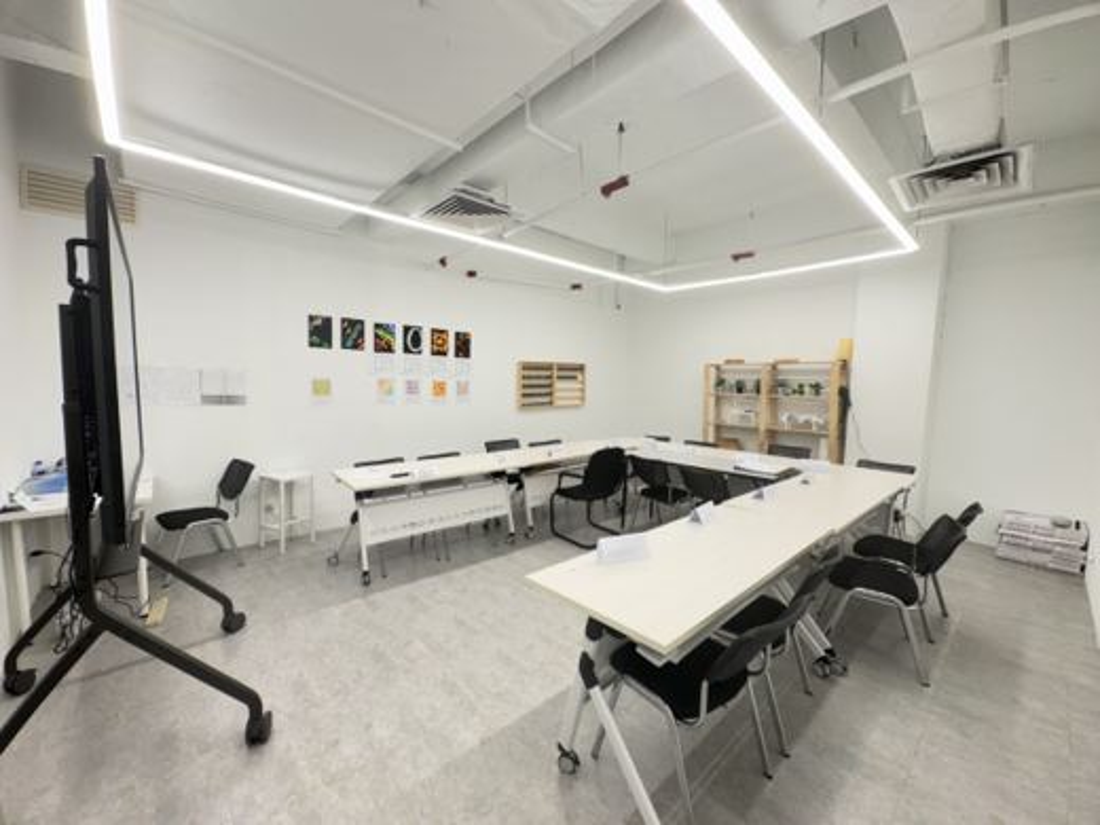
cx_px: 550
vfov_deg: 85.7
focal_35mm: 14
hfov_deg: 102.1
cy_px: 412
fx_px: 445
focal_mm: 2.22
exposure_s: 1/100
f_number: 2.2
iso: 64
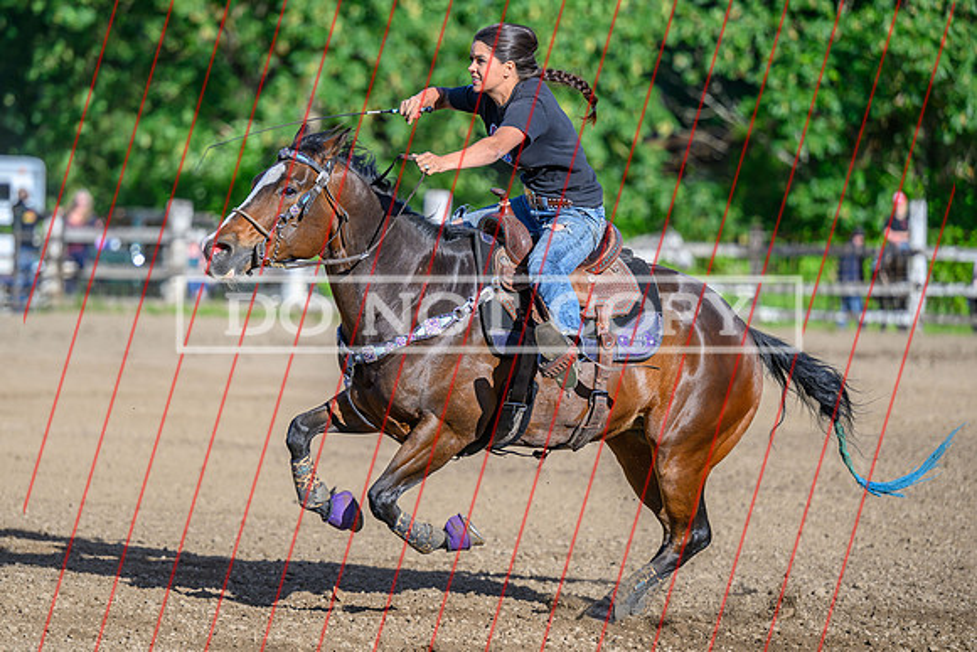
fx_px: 4695
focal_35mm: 173
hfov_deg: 11.9
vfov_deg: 7.9
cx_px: 425
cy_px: 318
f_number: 2.8
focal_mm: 140
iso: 220
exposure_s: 1/2500
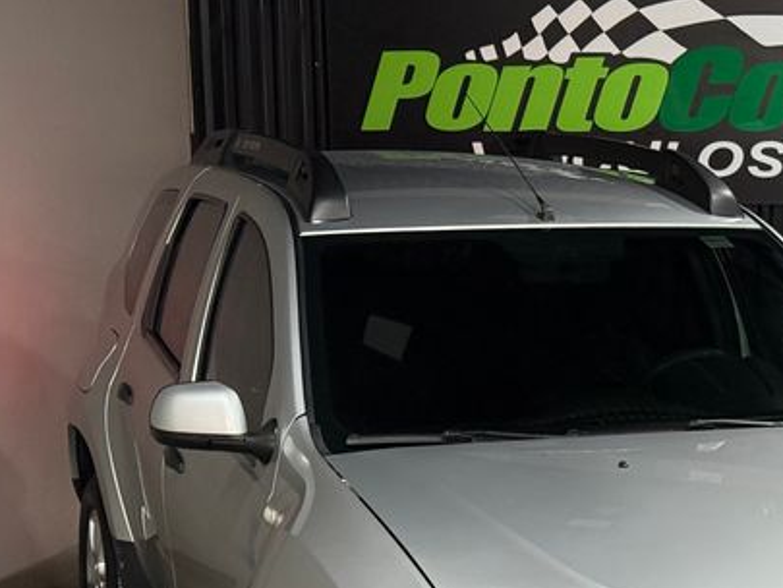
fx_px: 2172
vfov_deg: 15.2
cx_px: 636
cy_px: 571
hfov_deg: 20.2
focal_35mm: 96
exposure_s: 1/40
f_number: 1.78
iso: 200
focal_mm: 6.76
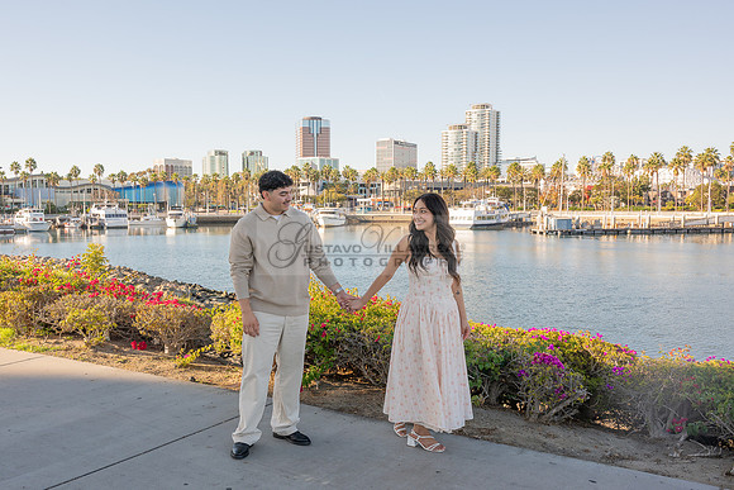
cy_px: 261
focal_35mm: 33
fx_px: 677
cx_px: 307
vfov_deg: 39.8
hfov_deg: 56.7
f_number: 9
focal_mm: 28.5
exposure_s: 1/160
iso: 200
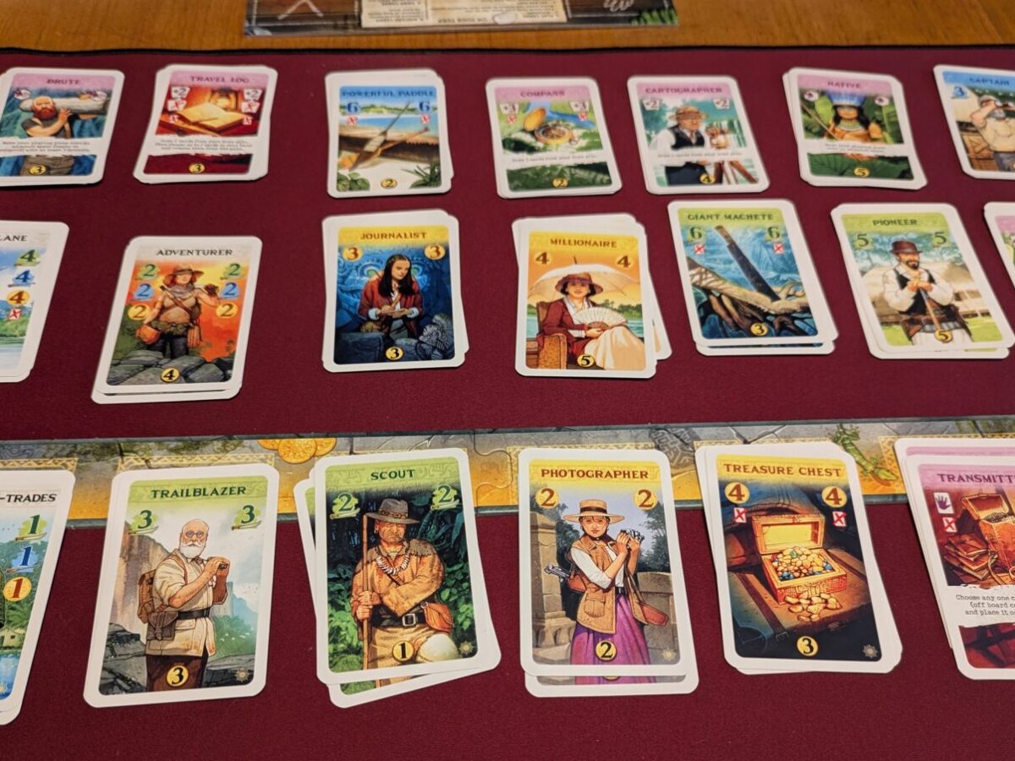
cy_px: 380
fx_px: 704
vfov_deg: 56.8
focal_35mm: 24
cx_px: 508
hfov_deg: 71.6
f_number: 1.85
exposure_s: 1/60
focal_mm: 6.81
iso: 237
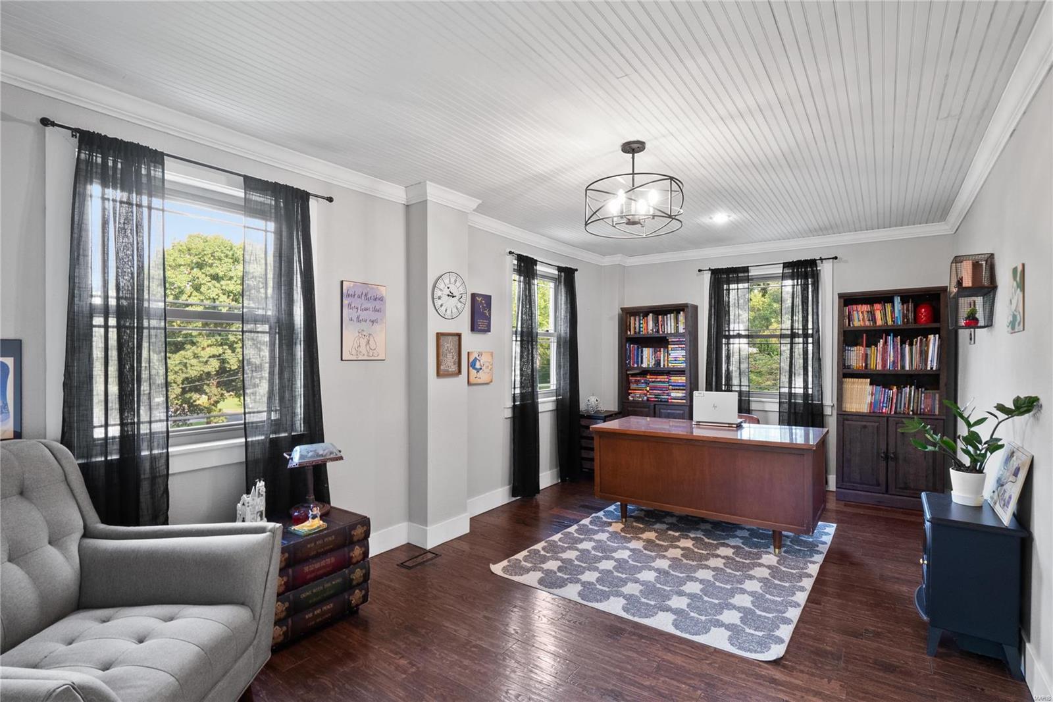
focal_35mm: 16
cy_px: 351
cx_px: 526
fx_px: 468
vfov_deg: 73.7
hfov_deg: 96.7
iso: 400
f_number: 8
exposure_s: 1/2.5
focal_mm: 8
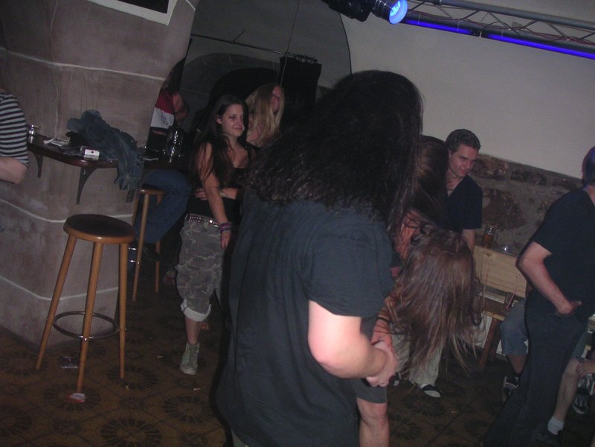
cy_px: 224
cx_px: 298
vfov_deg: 38.7
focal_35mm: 37
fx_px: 636
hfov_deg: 50.1
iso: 160
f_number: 2.8
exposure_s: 1/45
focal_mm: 5.7
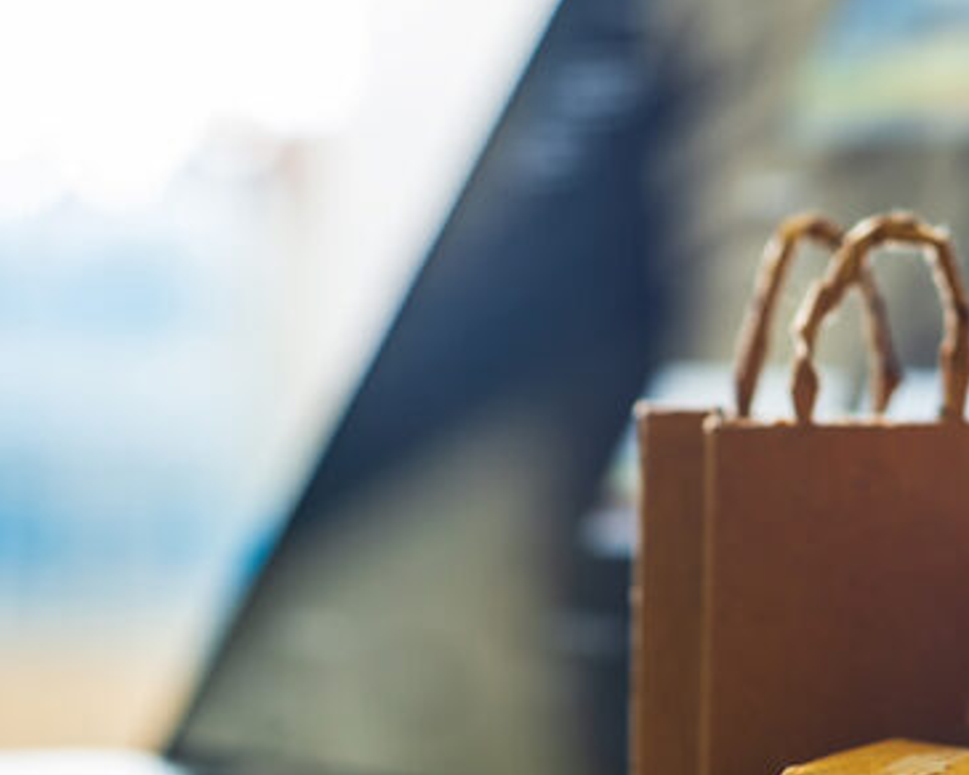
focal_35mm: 132
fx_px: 3785
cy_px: 366
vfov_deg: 11.7
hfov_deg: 14.6
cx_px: 658
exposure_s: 1/4
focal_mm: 50
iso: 64
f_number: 5
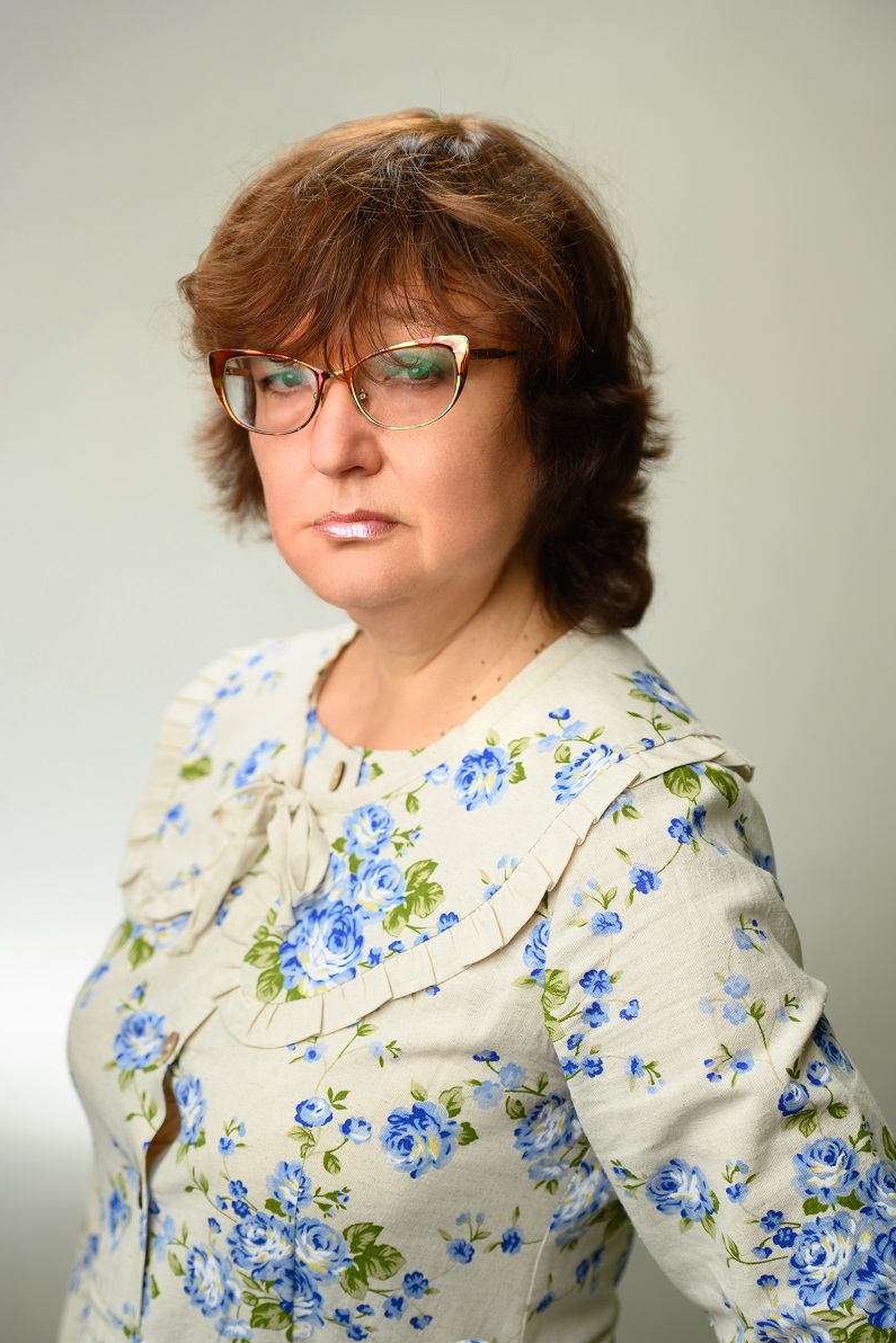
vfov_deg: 28.5
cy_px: 664
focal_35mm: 71
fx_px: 2650
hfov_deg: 19.2
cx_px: 449
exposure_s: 1/200
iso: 100
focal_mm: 70
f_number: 2.8
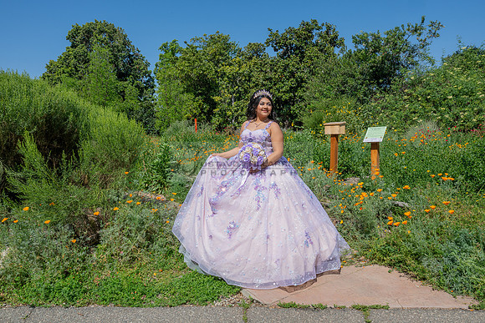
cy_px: 162
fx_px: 350
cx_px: 242
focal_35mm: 26
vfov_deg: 49.6
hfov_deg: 69.4
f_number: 16
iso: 200
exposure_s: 1/200
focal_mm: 26
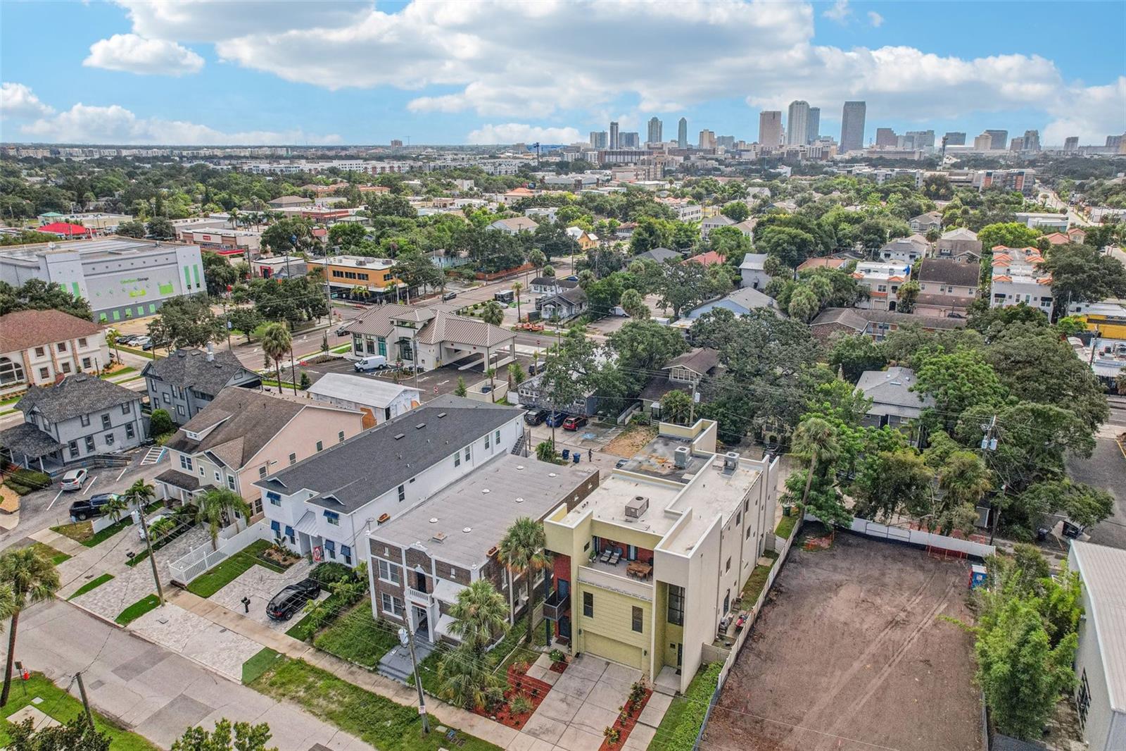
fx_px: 688
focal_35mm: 22
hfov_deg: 78.6
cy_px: 376
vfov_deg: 57.2
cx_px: 563
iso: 400
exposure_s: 1/6400
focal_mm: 8.4
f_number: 2.8
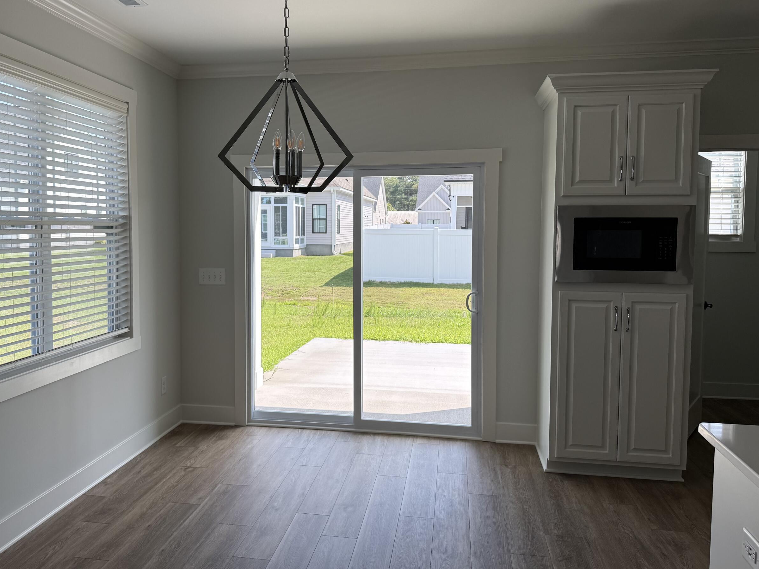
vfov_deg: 46.8
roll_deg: +0.8
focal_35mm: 30
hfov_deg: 59.6
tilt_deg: -3.6
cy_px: 263
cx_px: 319
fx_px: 658
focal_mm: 6.76
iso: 80
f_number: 1.78
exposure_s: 1/772
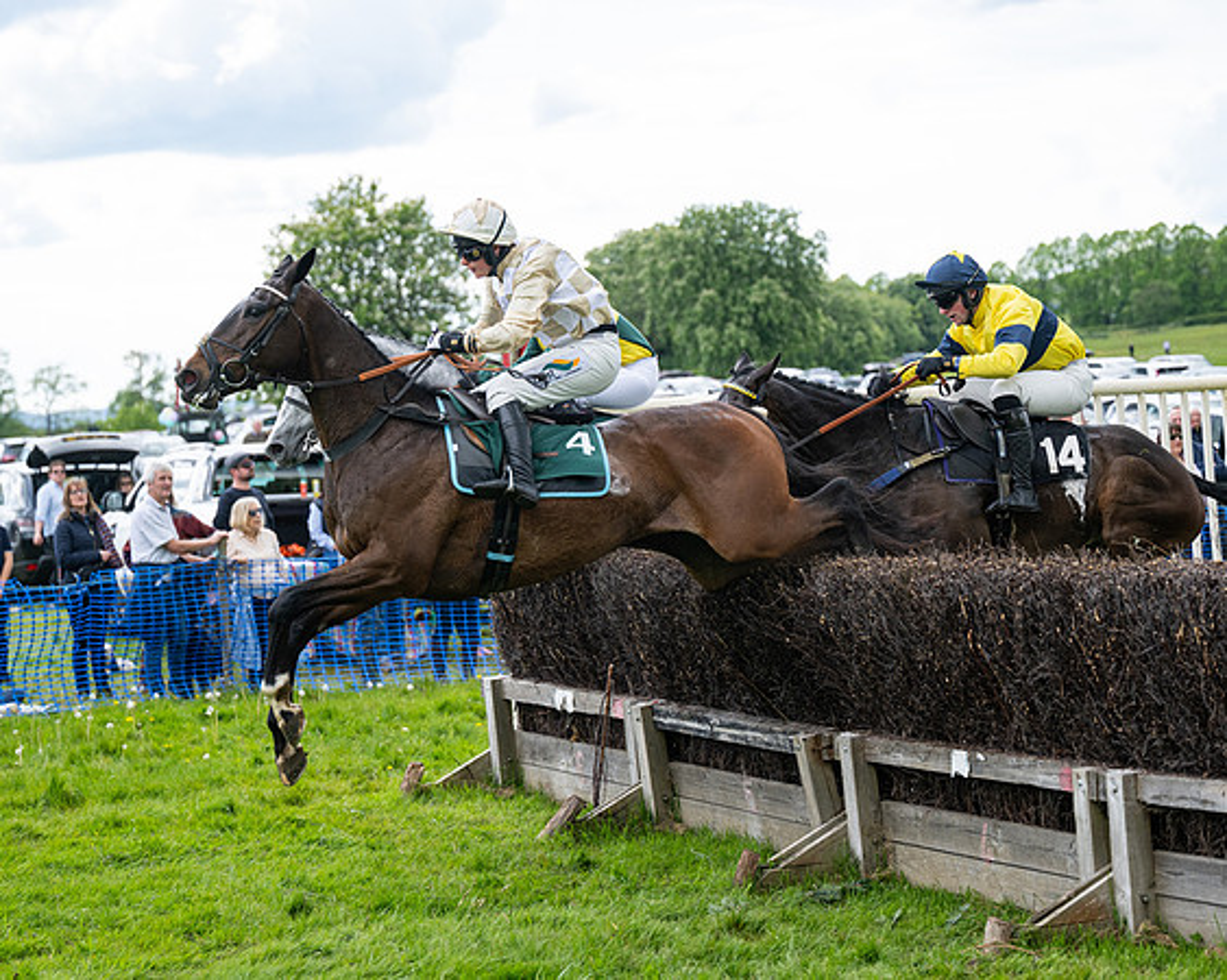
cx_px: 629
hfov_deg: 22.3
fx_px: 3116
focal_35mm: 86
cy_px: 502
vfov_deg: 17.9
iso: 400
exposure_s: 1/2500
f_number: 2.8
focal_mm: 70
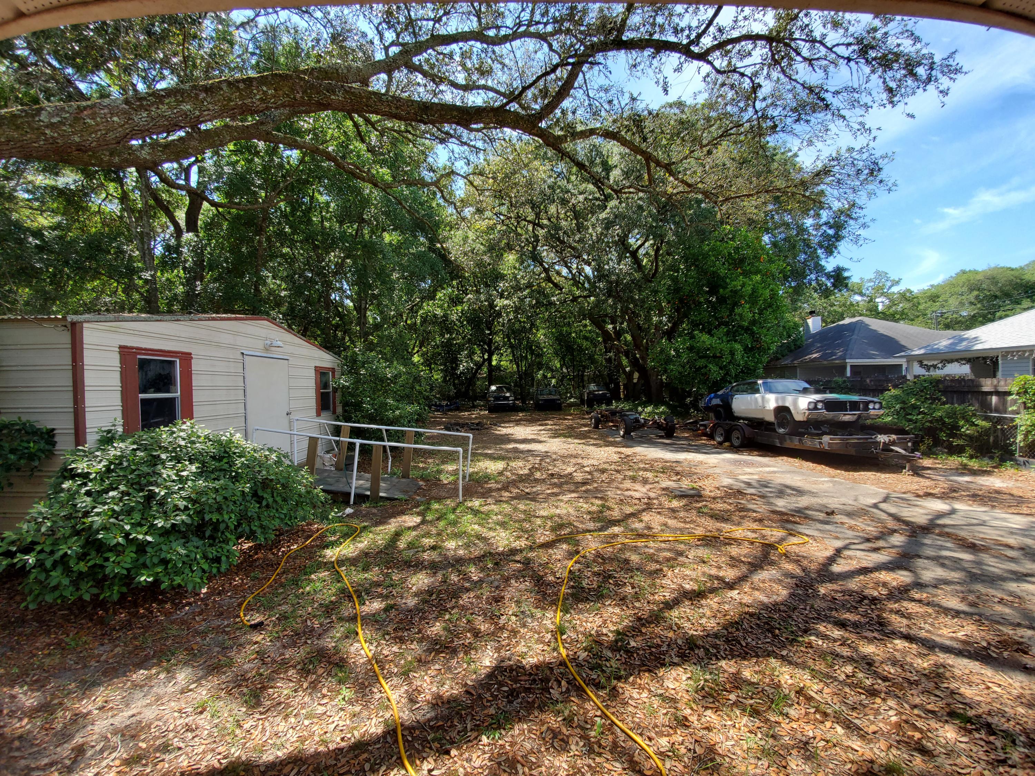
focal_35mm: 13
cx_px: 518
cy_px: 388
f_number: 2.2
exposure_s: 1/427
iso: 50
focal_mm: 1.8
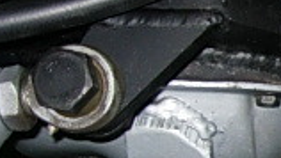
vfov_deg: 7.2
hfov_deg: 11.6
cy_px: 149
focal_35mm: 168
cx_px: 546
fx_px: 1252
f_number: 2.8
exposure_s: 1/64
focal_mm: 7.8
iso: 79
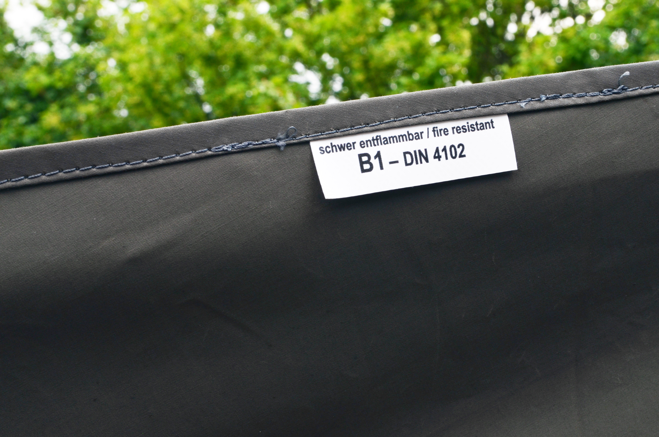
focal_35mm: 82
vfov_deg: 16.5
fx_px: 1507
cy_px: 218
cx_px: 330
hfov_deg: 24.7
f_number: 16
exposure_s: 1/20
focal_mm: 55
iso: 125
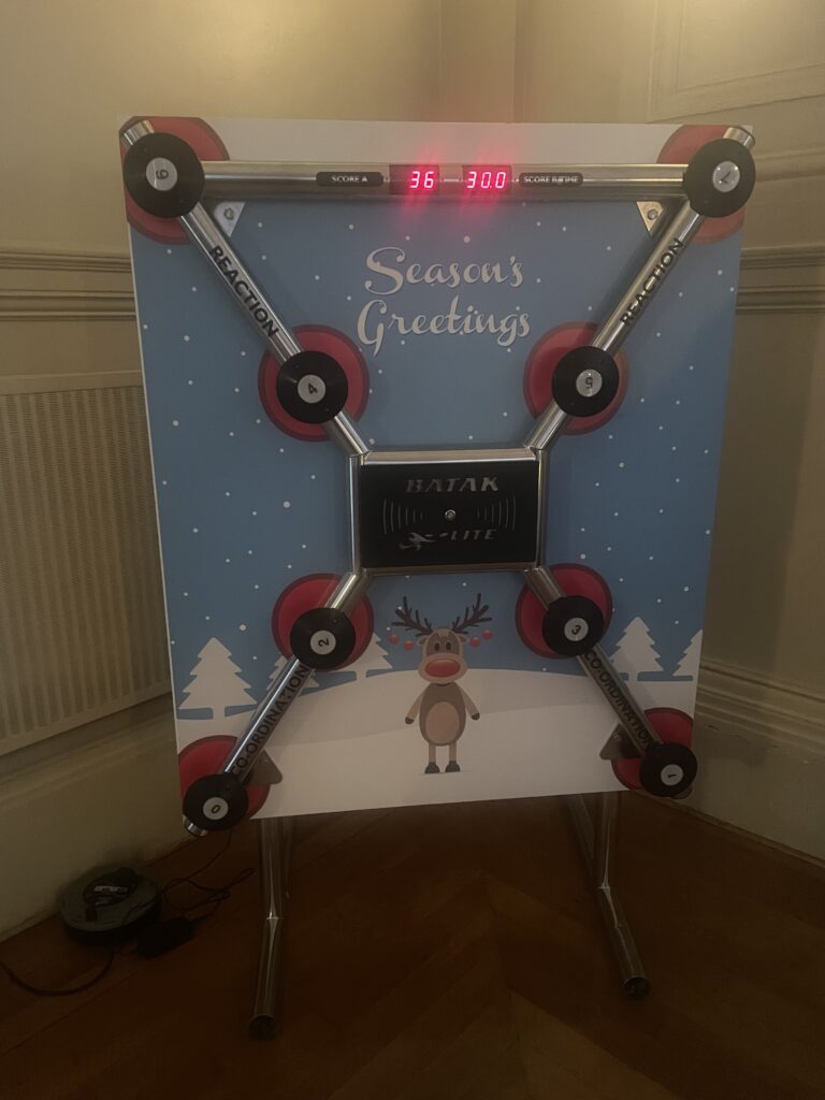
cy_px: 550
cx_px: 412
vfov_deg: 67.3
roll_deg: +1.3
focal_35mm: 26
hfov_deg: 53.1
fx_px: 826
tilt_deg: -15.8
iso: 800
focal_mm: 4.2
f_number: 1.6
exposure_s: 1/25
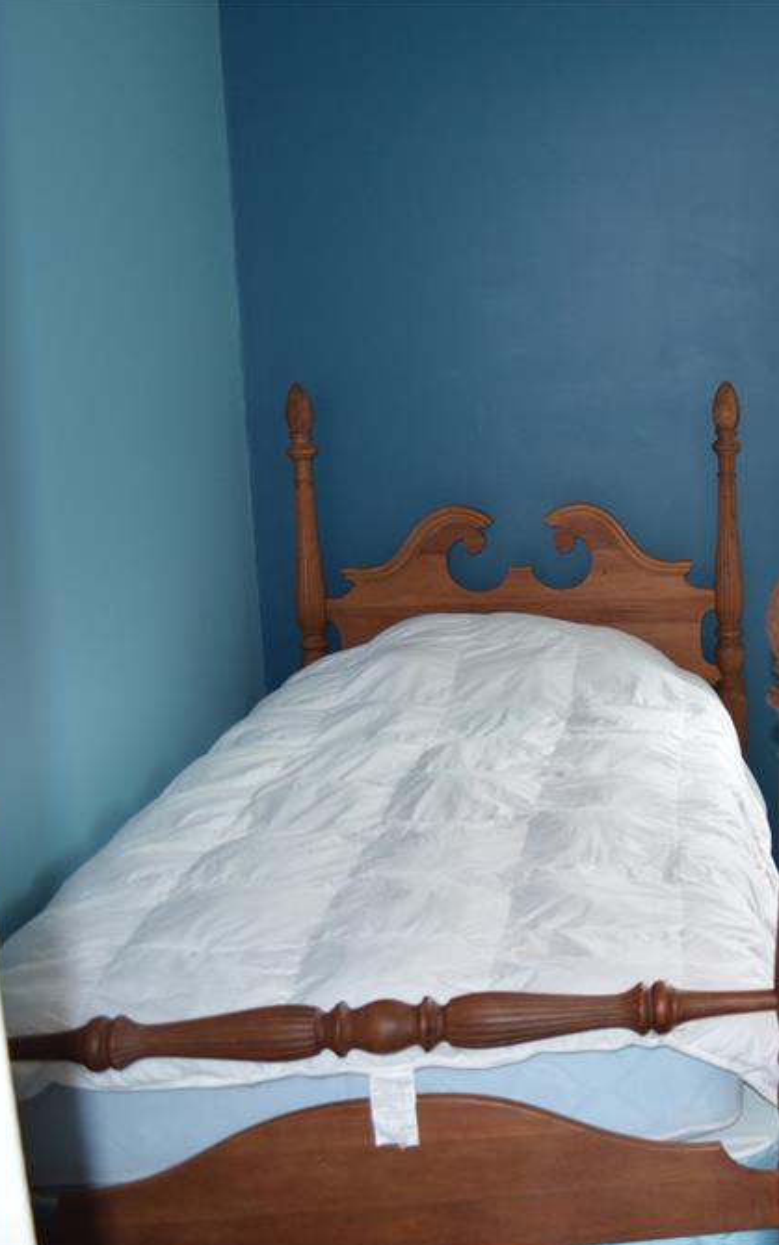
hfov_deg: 27.1
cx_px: 928
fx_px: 1426
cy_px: 626
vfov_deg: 47.2
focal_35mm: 42
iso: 400
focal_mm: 18
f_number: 4
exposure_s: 1/100
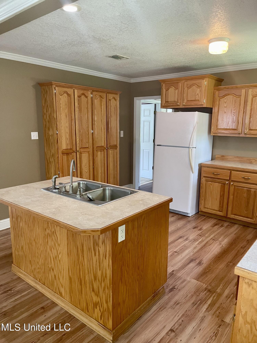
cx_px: 128
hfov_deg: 54.9
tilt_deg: -9.8
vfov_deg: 69.4
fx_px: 247
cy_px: 172
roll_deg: -0.4
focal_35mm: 25
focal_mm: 5.1
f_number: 1.6
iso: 320
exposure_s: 1/60
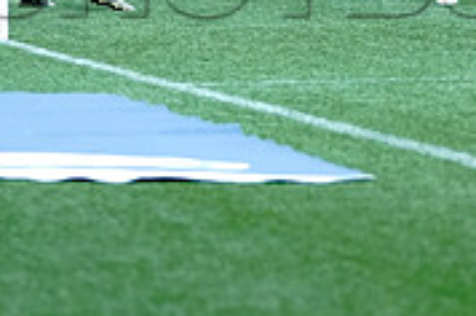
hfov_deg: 5.3
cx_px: 484
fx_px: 5174
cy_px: -55
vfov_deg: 3.5
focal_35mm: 392
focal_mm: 120
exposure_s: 1/1600
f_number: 4
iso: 5000
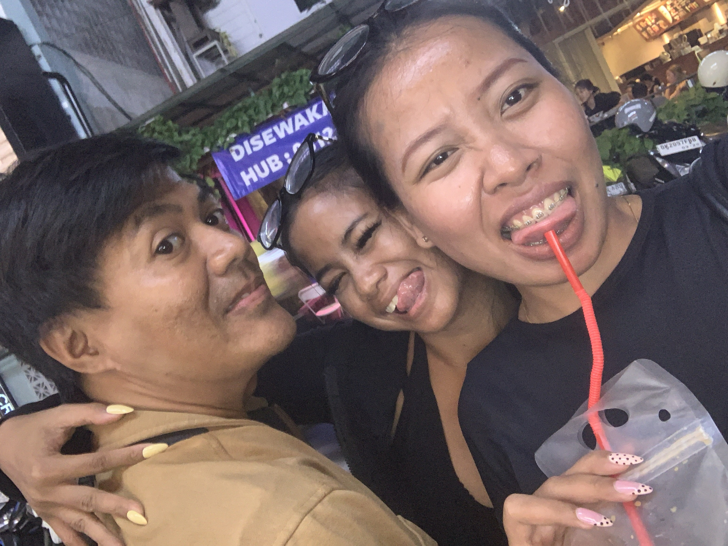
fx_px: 673
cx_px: 364
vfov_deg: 44.2
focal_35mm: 32
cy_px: 273
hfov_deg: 56.8
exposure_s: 1/25
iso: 320
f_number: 2.2
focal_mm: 2.87
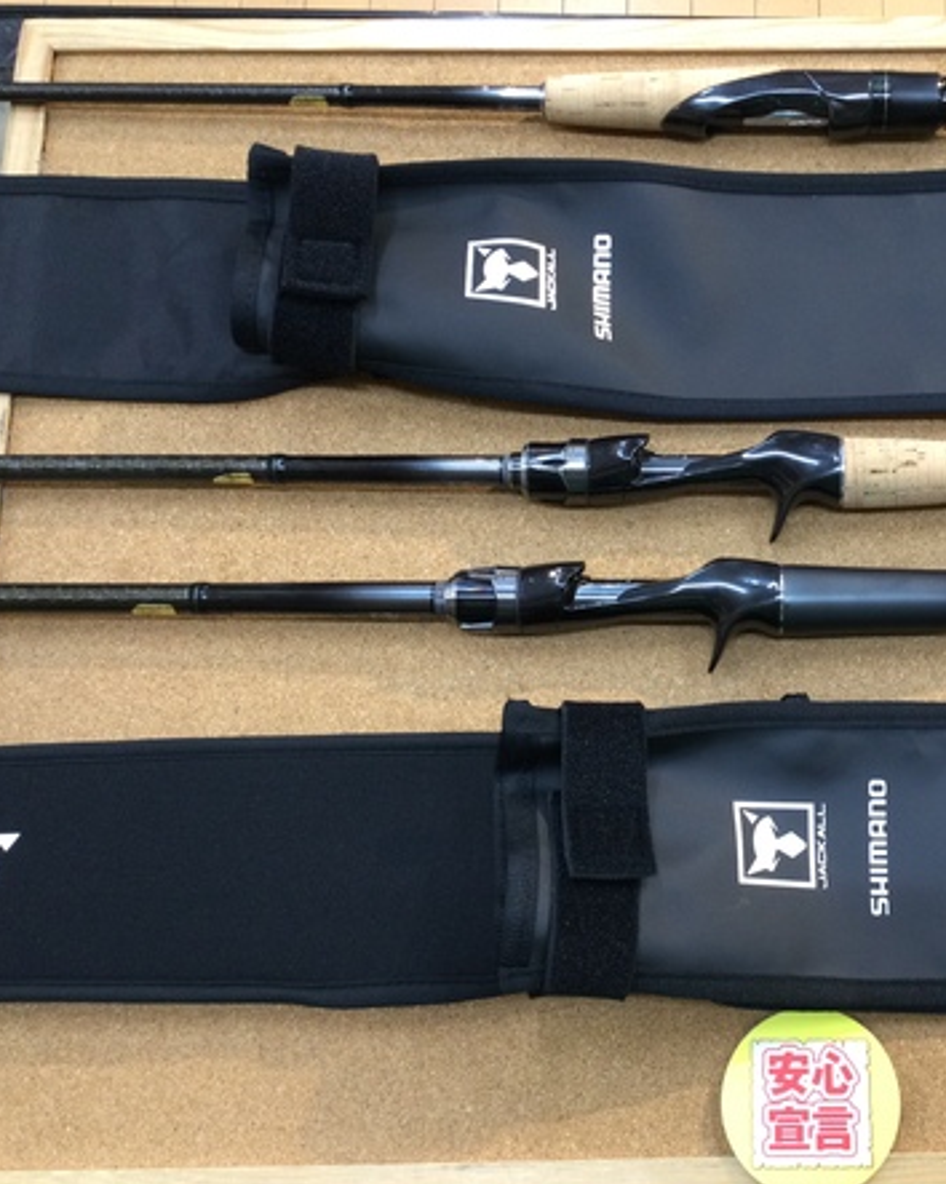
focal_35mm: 41
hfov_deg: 35.4
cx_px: 743
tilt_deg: -76.5
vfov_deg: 44.8
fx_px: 1436
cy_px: 591
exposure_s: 1/30
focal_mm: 3.3
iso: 80
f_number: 2.4
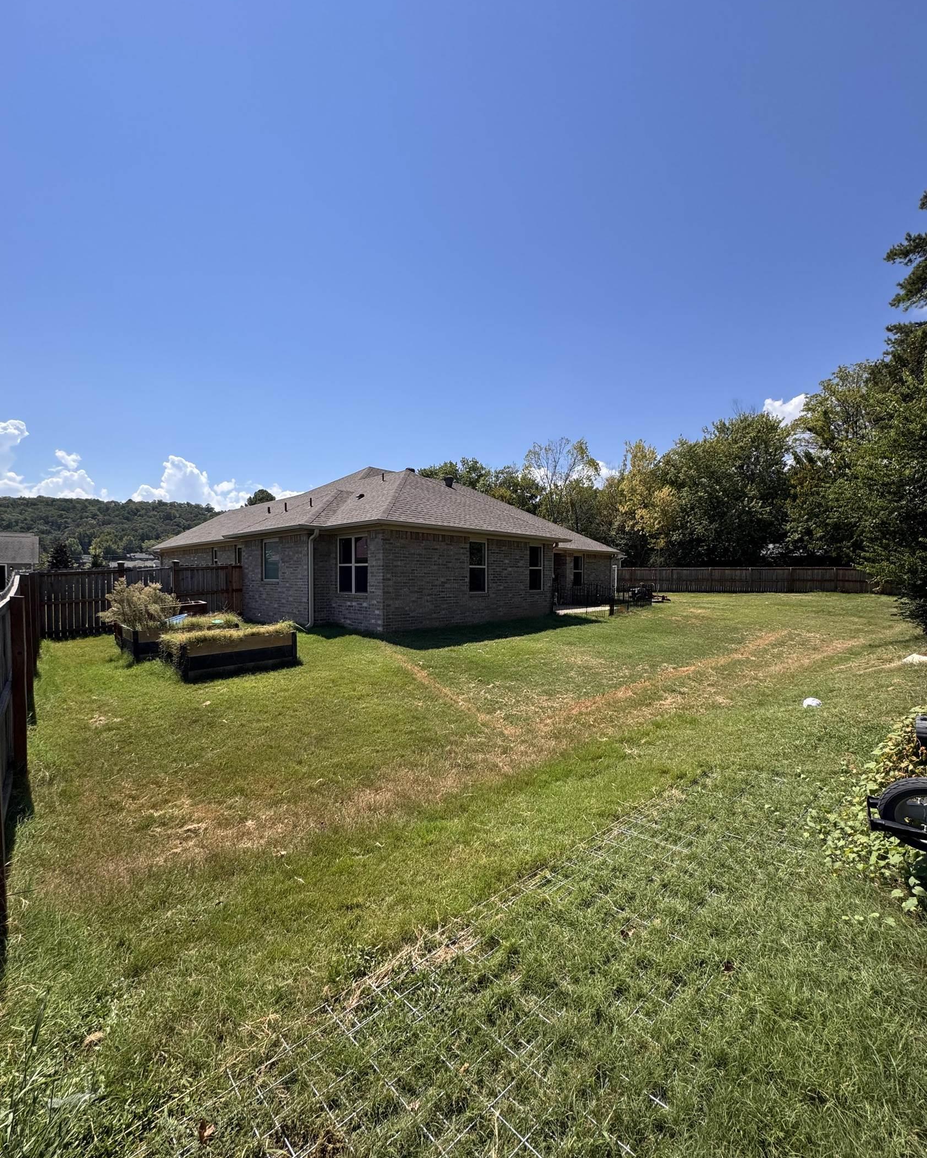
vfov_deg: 96.8
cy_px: 593
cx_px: 468
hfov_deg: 84.0
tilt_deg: -2.7
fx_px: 514
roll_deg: -1.3
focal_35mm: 15
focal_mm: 2.22
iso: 50
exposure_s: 1/1976
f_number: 2.2
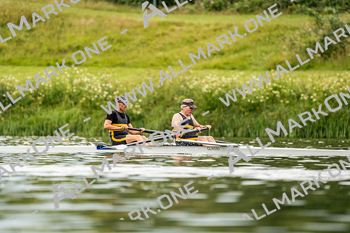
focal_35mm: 600
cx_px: 175
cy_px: 116
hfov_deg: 3.4
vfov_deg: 2.3
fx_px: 5834
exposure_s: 1/2000
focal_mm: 600
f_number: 6.3
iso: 500
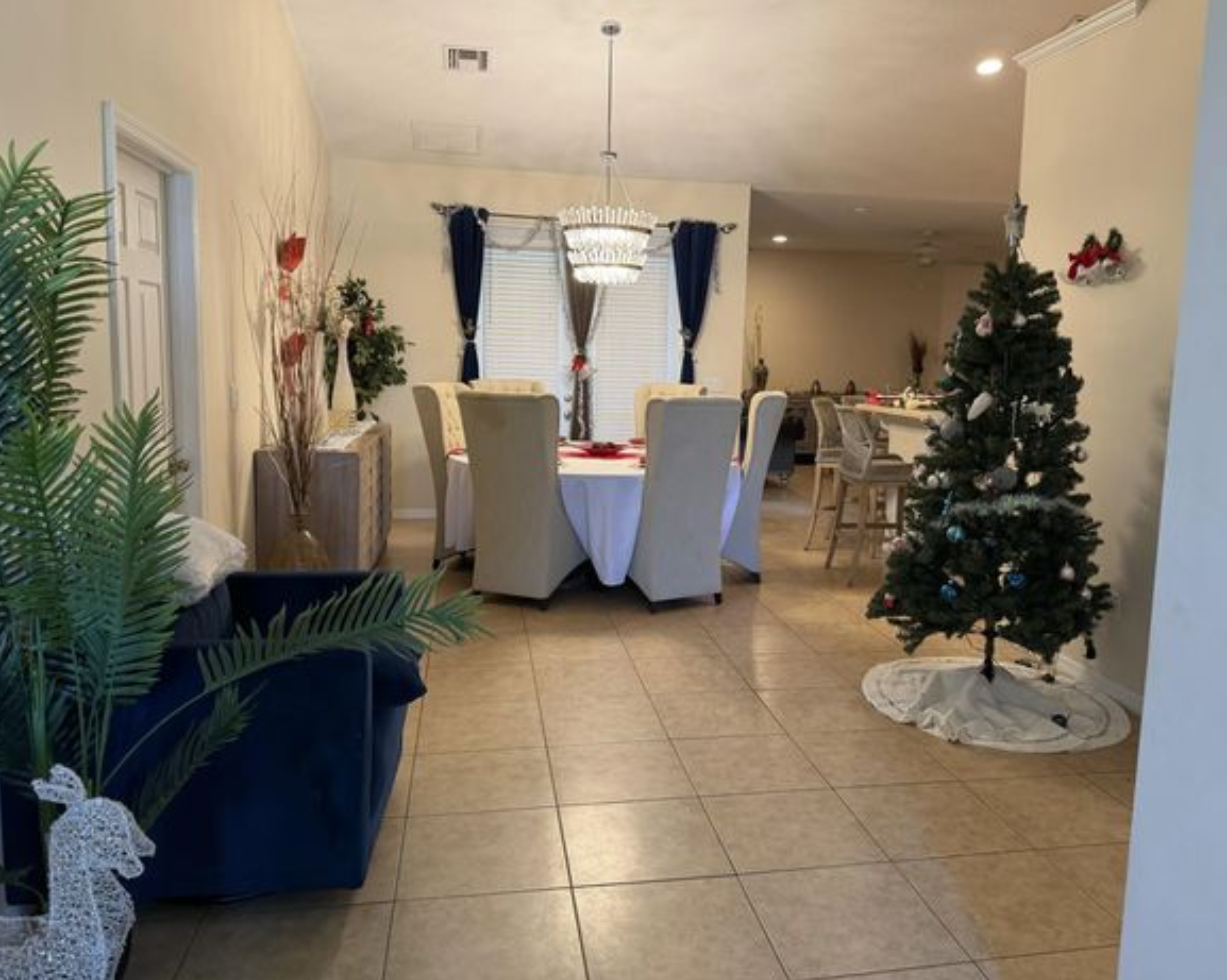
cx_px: 668
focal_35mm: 26
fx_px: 944
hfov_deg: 65.9
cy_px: 472
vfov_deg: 54.9
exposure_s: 1/60
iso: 200
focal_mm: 6.76
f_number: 1.78
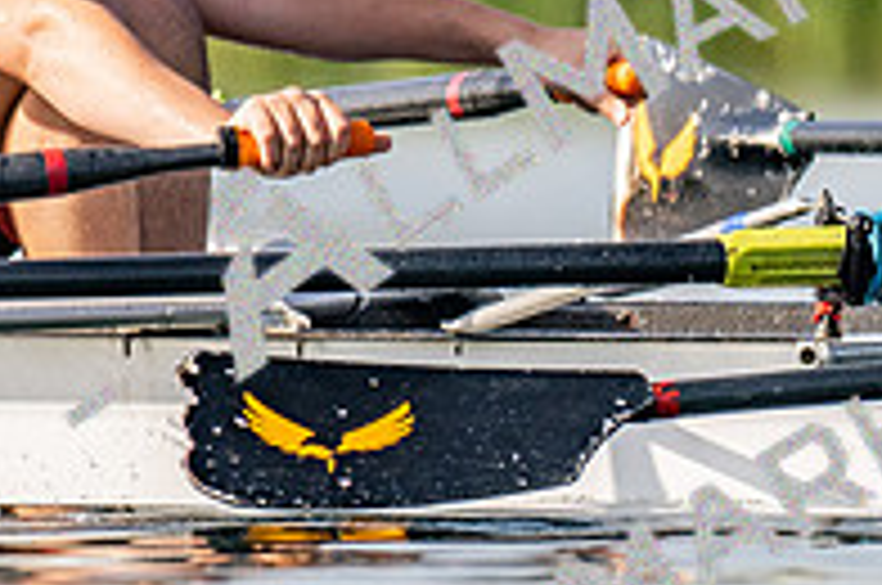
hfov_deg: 0.8
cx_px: -176
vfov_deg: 0.5
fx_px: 65307
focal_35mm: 2670
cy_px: -45
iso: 180
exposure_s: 1/2500
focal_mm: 600
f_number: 4
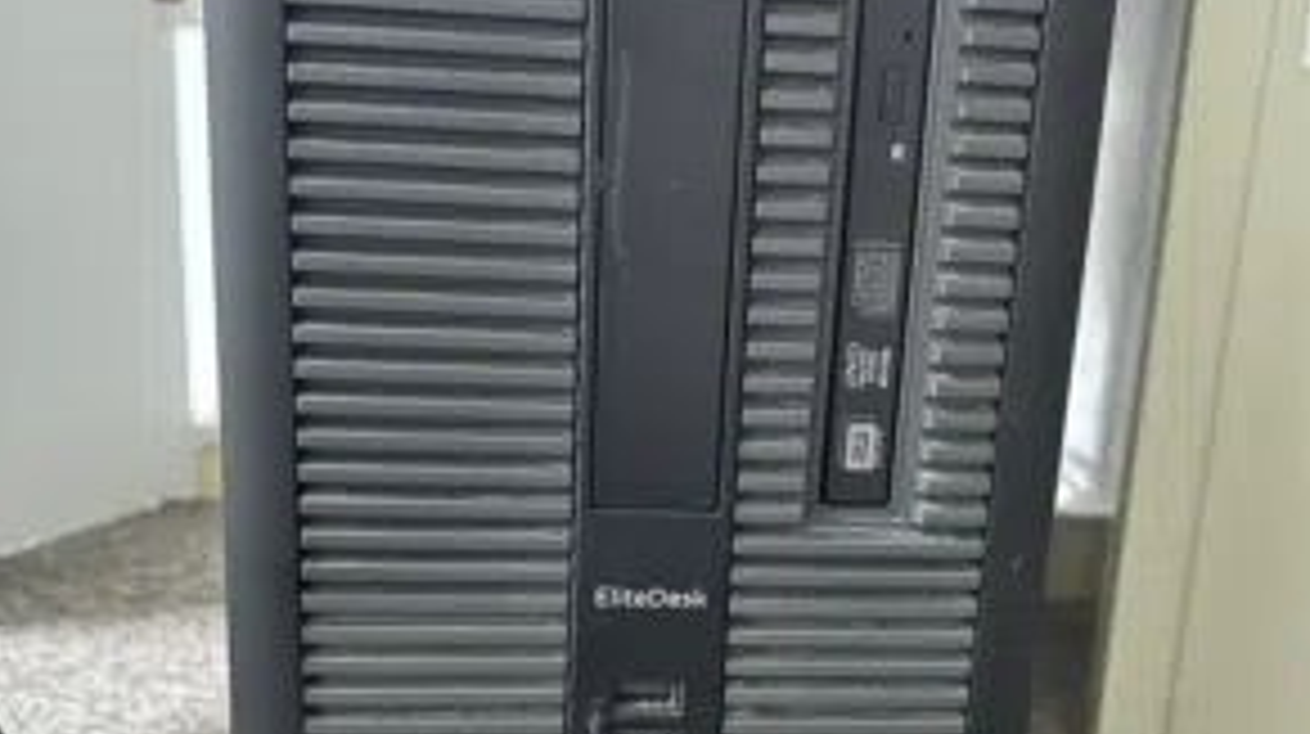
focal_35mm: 39
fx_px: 1353
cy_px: 554
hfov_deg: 51.7
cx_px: 662
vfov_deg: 29.8
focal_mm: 5.7
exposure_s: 1/25
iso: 1000
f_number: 1.5
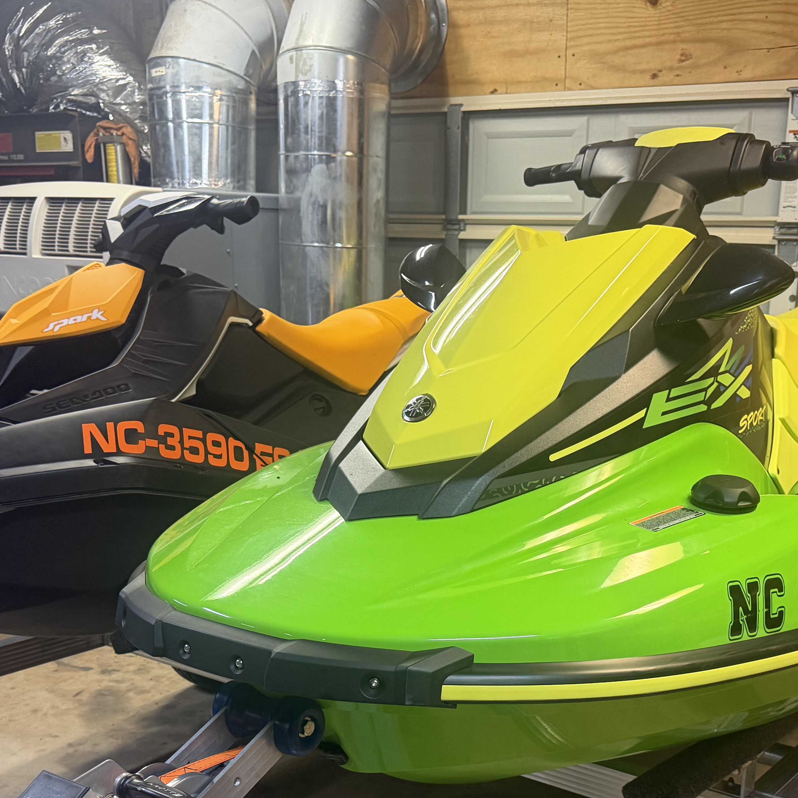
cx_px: 436
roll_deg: -0.2
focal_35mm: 45
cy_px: 610
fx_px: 1174
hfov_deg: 37.5
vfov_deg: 36.6
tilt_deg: -17.7
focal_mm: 6.76
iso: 320
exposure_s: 1/60
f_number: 1.78
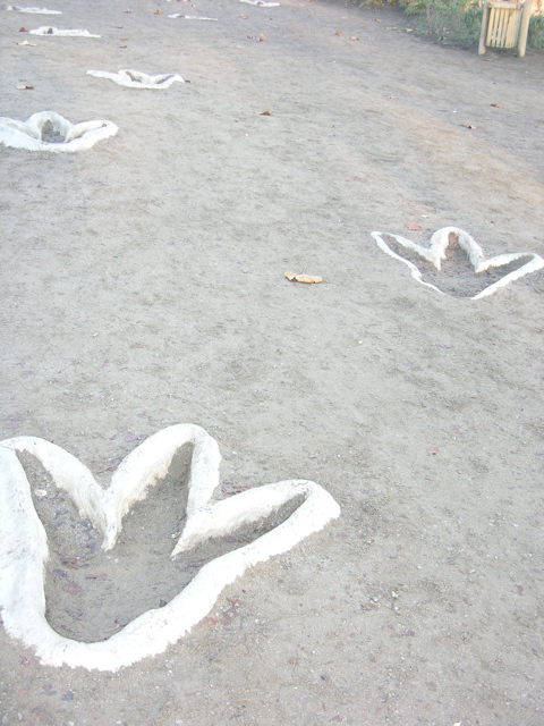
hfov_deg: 29.1
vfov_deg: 38.2
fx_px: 1048
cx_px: 272
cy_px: 363
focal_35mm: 50
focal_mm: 12.7
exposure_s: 1/31.6
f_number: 3
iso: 100
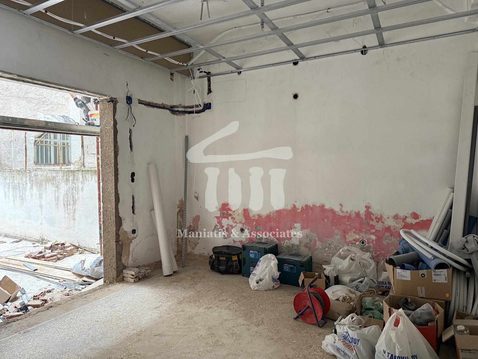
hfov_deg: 71.6
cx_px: 239
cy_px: 180
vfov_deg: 56.8
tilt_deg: -2.0
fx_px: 331
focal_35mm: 24
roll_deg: +0.4
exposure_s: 1/60
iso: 400
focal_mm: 6.76
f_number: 1.78
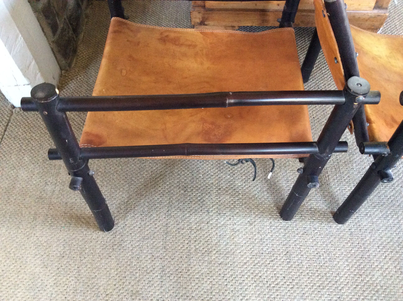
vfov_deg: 44.1
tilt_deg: -56.9
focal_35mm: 32
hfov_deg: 56.9
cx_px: 202
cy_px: 150
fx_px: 372
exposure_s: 1/17
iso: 250
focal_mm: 3.3
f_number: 2.4
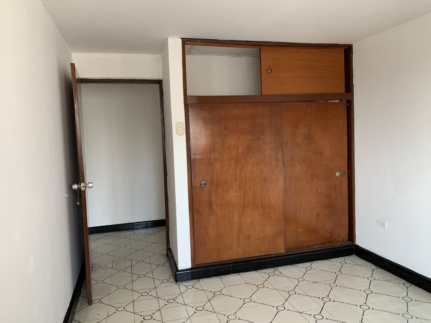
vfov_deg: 53.1
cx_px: 216
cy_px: 162
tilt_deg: -3.6
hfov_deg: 67.3
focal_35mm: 26
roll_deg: +1.6
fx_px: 324
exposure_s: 1/111
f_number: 1.8
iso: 100
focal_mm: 4.25
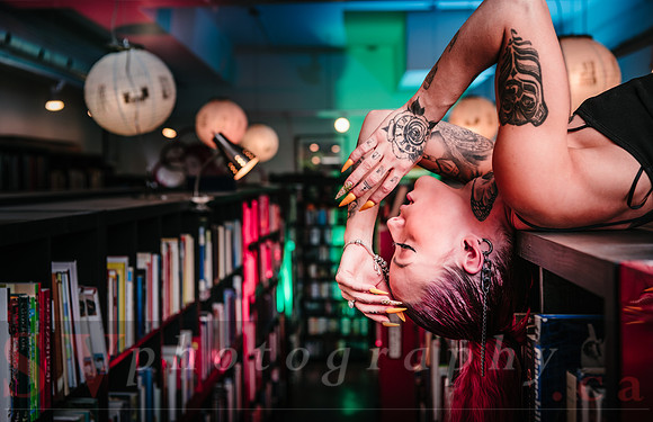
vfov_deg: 25.0
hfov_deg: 37.9
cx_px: 327
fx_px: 951
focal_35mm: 53
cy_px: 207
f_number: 4.5
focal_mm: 52
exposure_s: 1/80
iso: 64
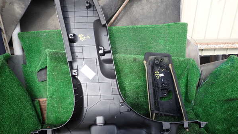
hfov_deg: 59.5
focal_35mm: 33
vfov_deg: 35.6
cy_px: 63
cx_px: 119
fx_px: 208
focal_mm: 5.4
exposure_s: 1/100
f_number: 2.3
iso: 100
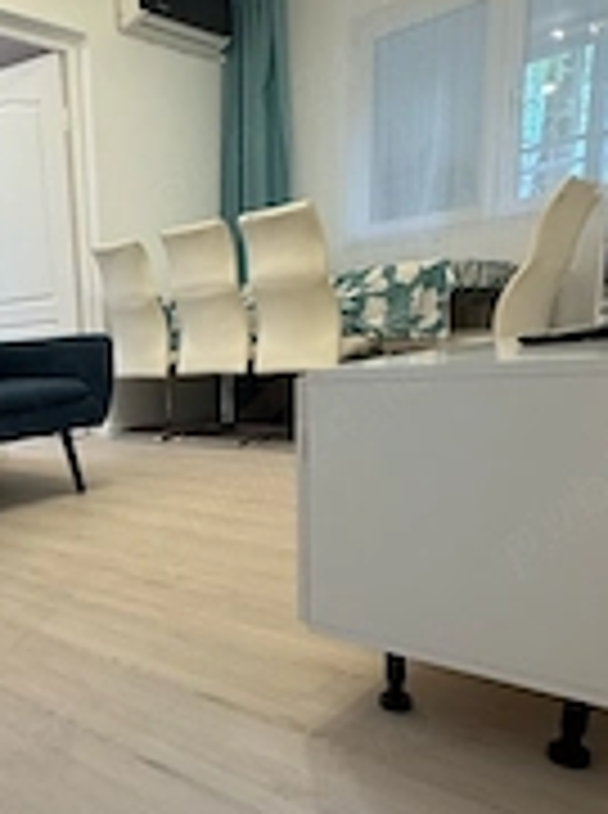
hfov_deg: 40.8
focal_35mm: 31
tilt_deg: -13.2
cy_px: 513
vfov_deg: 57.7
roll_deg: +4.4
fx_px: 729
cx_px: 32
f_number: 2.2
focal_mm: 2.22
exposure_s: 1/100
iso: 100
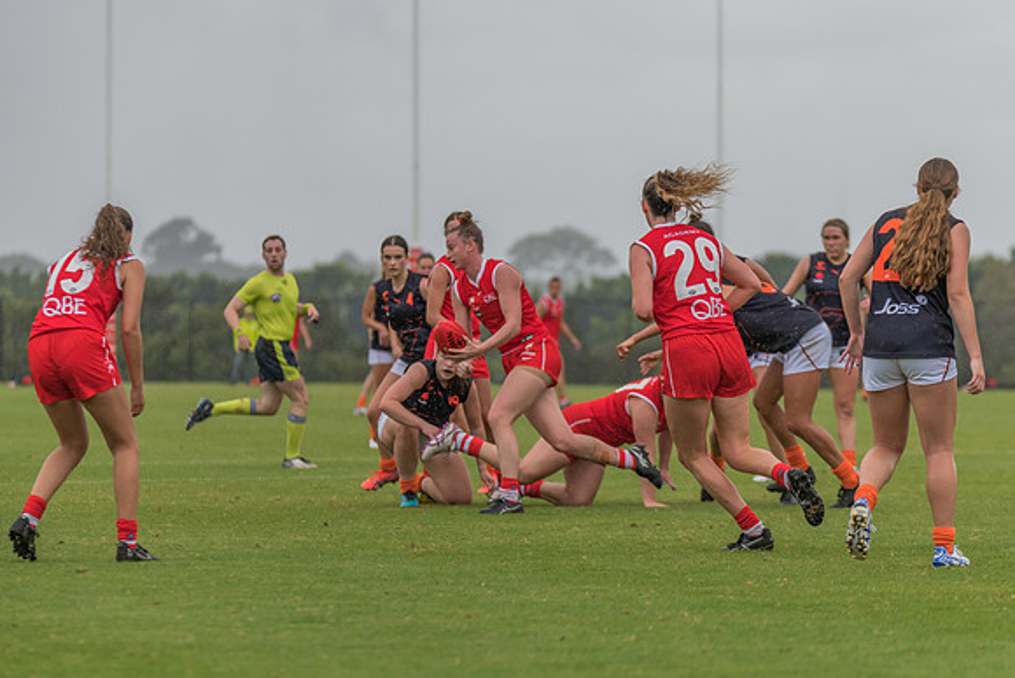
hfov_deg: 7.6
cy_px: 323
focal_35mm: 272
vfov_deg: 5.0
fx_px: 7682
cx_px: 532
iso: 500
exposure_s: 1/1250
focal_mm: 260
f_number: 5.6
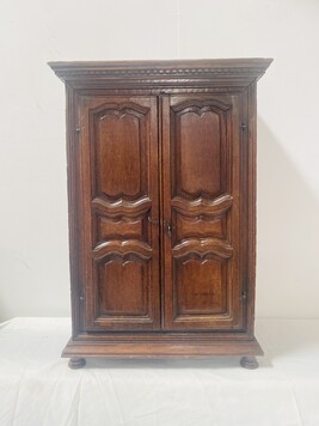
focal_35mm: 26
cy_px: 213
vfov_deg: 67.3
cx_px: 160
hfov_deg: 53.1
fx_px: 319
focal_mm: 4.25
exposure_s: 1/102
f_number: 1.8
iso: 125
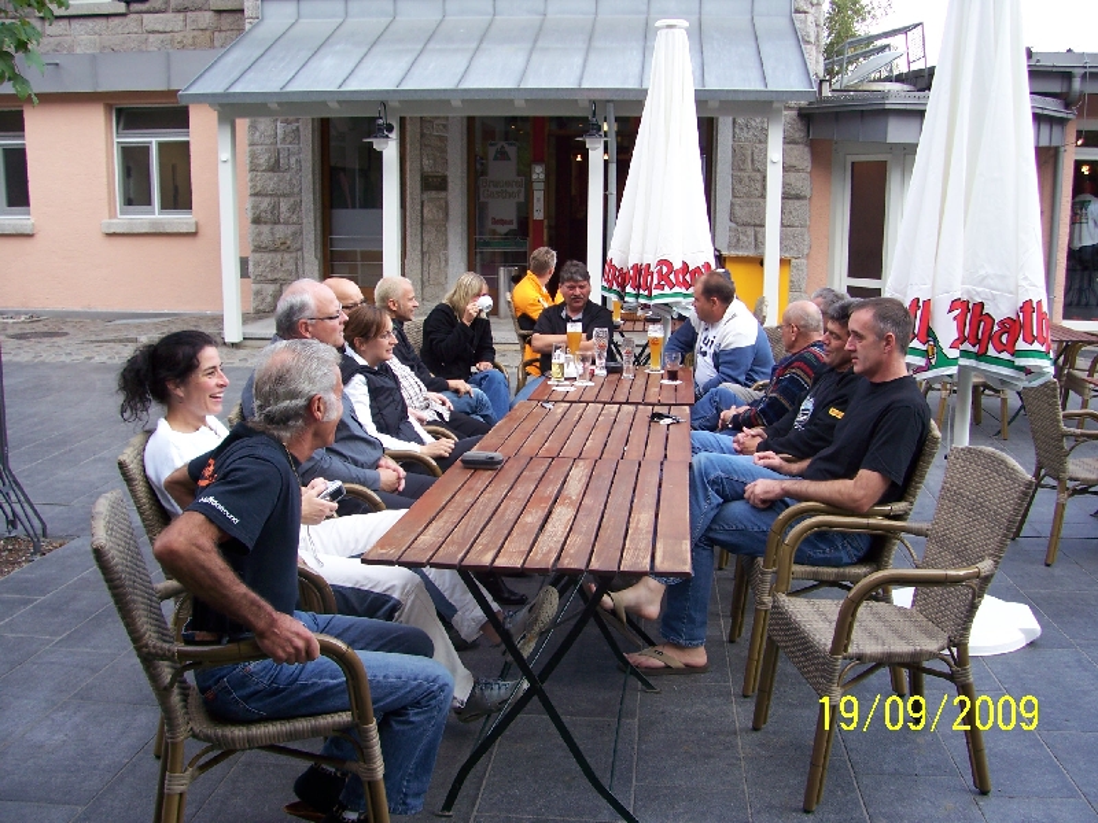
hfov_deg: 54.0
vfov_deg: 41.8
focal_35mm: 34
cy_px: 412
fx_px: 1078
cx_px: 549
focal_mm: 5.6
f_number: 2.7
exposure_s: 1/125
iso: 80
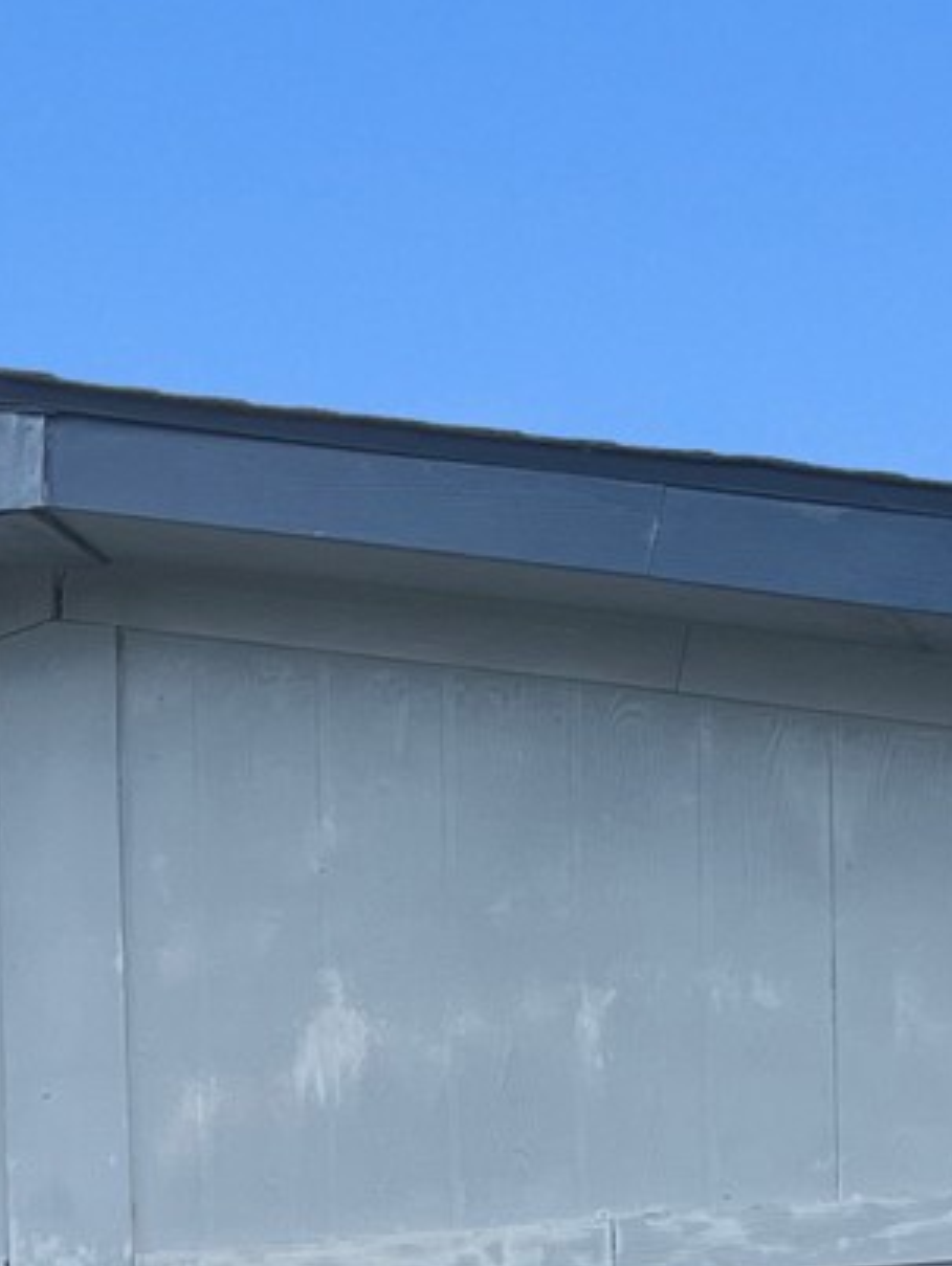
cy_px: 2058
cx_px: 616
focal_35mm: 132
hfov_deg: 11.2
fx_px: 4833
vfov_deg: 13.8
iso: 50
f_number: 1.6
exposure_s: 1/1832
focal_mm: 5.1
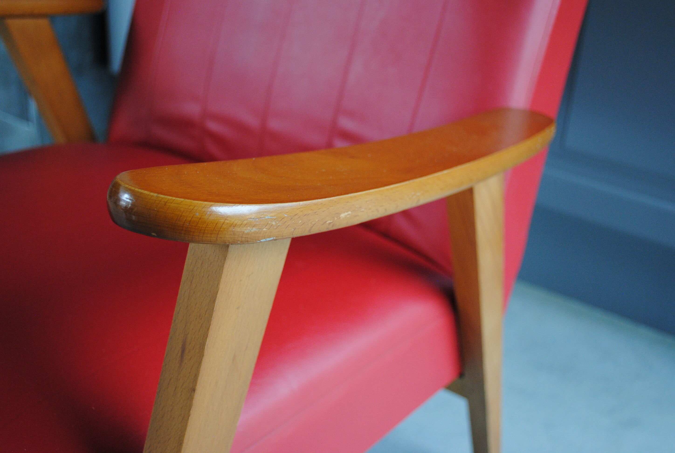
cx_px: 338
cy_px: 226
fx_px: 902
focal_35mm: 48
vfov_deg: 28.2
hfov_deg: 41.0
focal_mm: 32
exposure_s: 1/30
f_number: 4.8
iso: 720
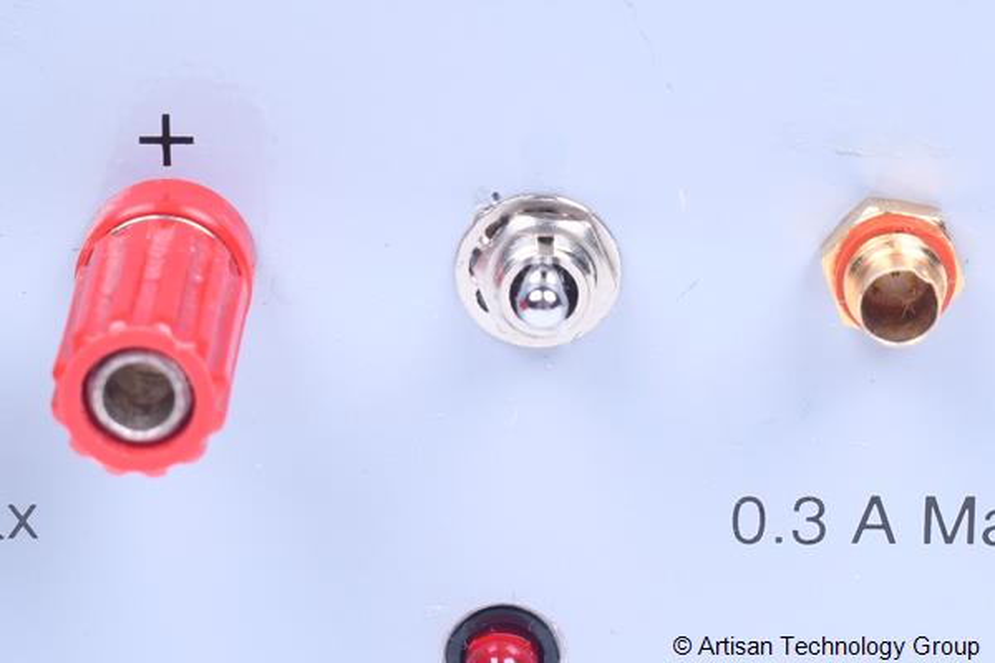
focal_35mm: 63
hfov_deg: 31.9
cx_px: 498
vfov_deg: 21.6
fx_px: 1741
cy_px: 332
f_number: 13
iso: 200
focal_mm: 42
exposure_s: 1/200
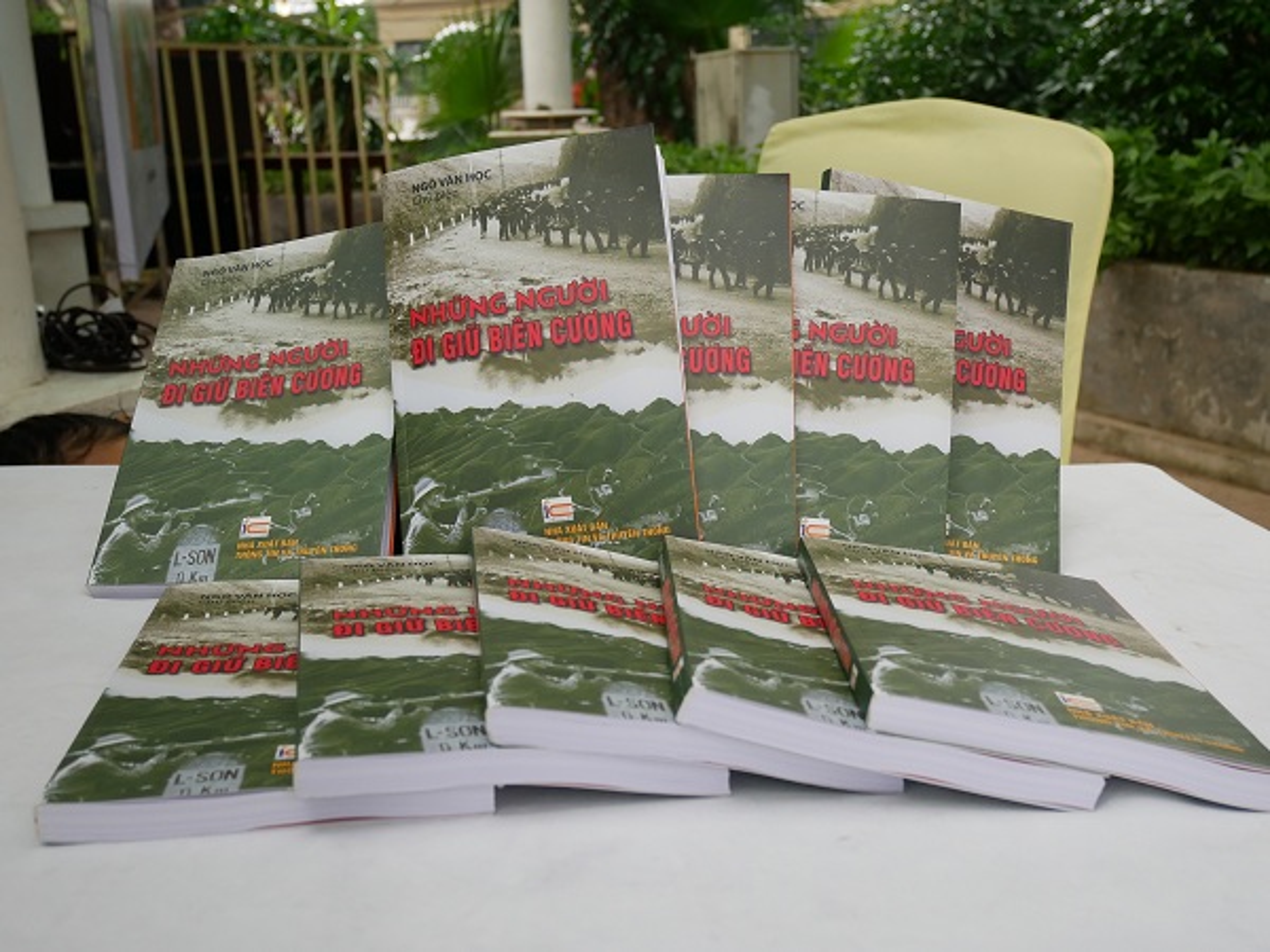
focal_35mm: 36
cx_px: 635
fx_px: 1321
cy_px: 476
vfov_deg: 39.7
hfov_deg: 51.4
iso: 500
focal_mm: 18
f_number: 4.2
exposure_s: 1/60
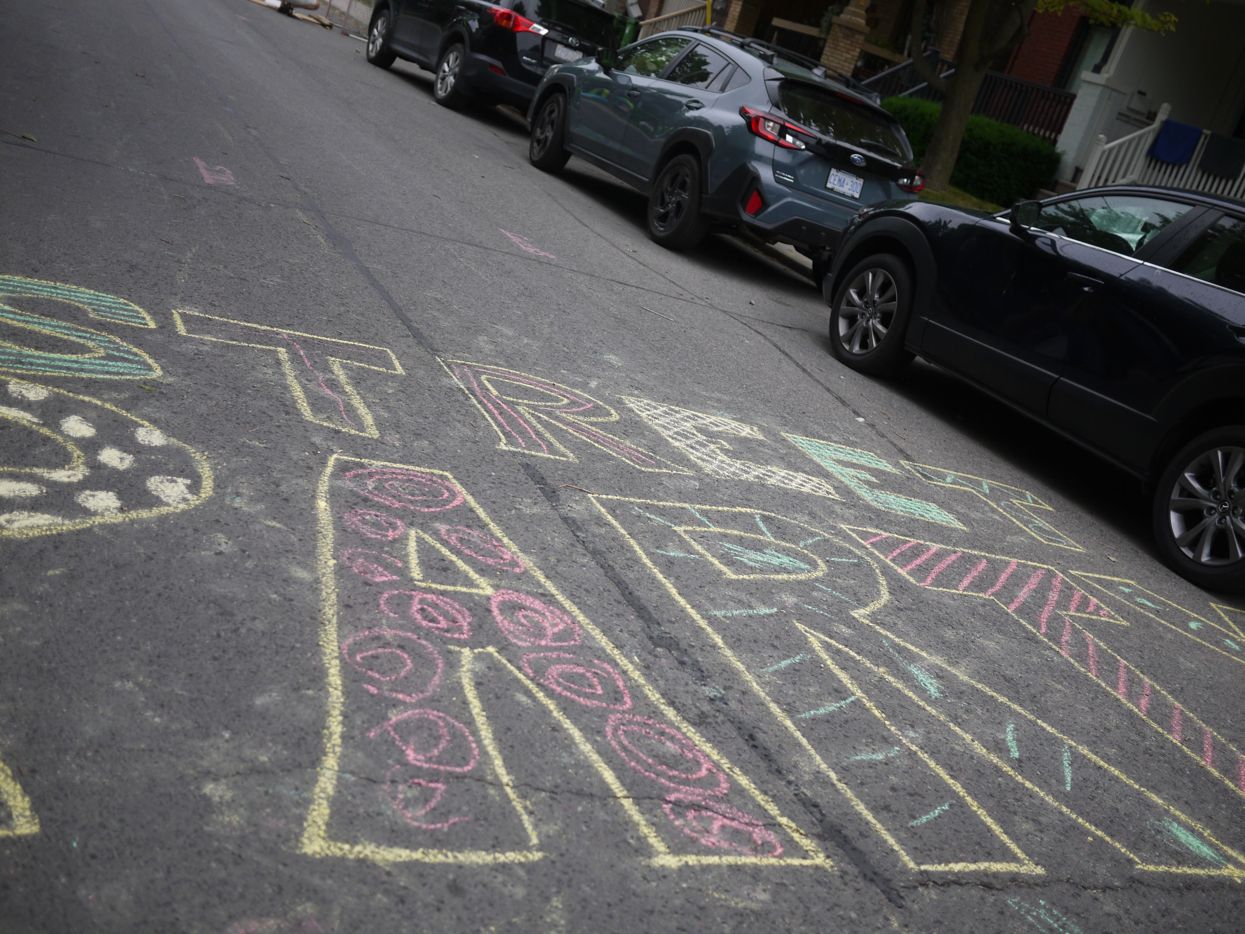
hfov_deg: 46.8
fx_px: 1439
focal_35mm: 40
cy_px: 467
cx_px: 622
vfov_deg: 36.0
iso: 100
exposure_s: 1/800
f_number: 1.8
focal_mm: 20
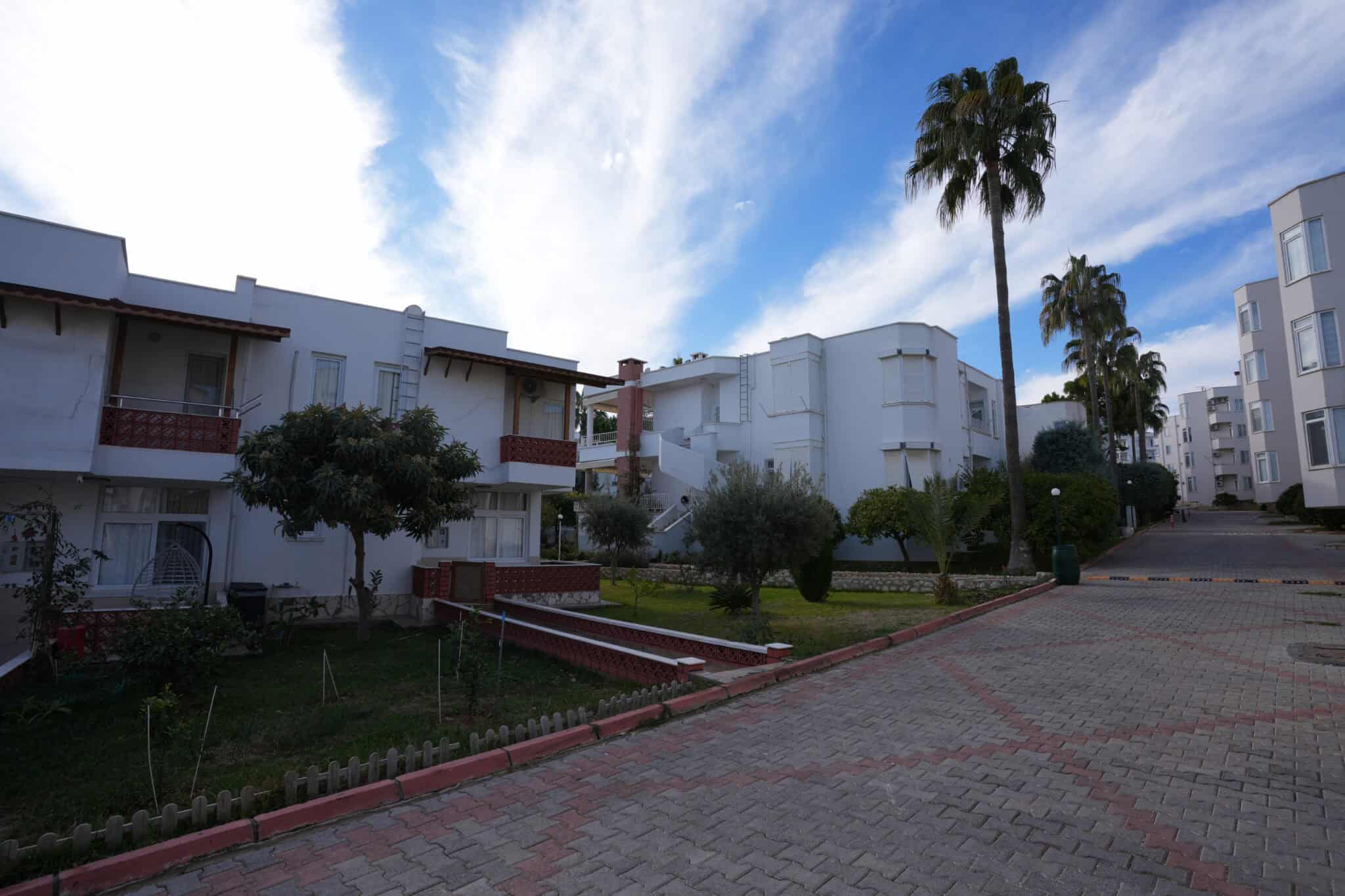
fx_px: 635
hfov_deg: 93.3
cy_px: 448
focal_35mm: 17
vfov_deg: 70.4
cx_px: 672
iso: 100
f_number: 8
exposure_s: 1/250
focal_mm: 17
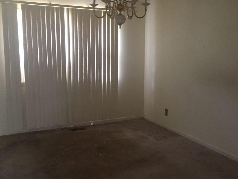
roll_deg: -1.1
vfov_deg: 39.7
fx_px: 248
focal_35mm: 36
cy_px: 85
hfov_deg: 51.3
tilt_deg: -6.8
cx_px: 115
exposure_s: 1/20
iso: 250
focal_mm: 4.15
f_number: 2.2
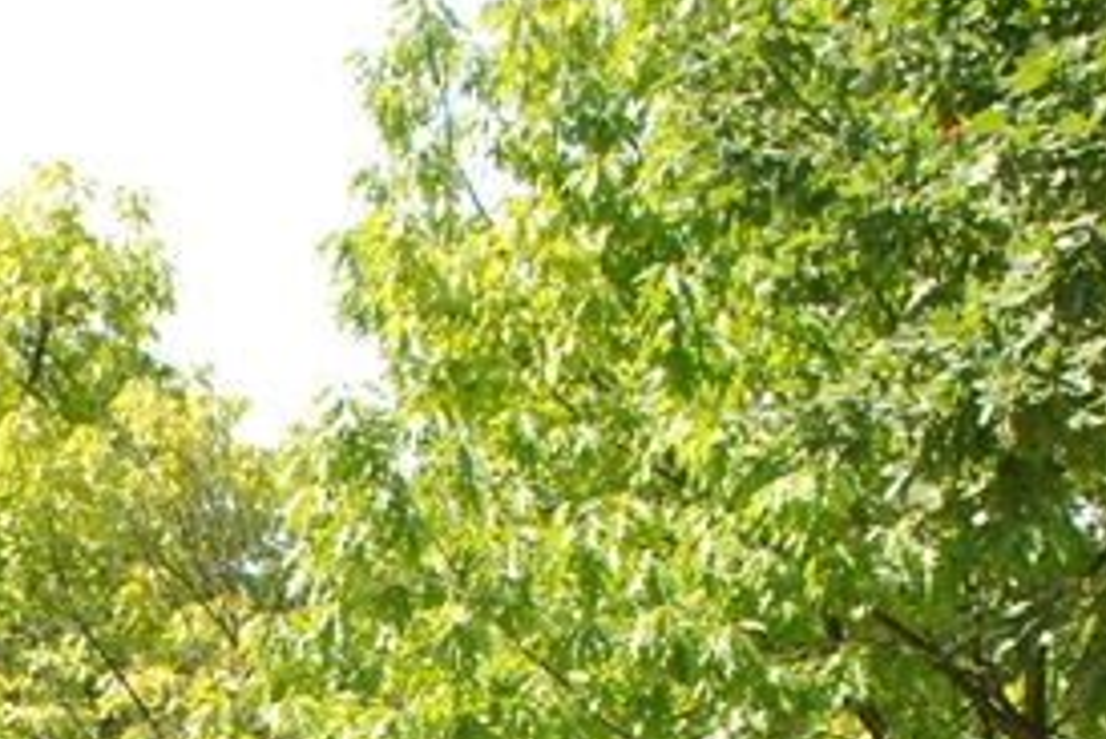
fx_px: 4488
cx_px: 85
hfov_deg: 13.9
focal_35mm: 146
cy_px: 1278
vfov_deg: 9.0
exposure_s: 1/125
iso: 100
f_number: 5.6
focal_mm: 26
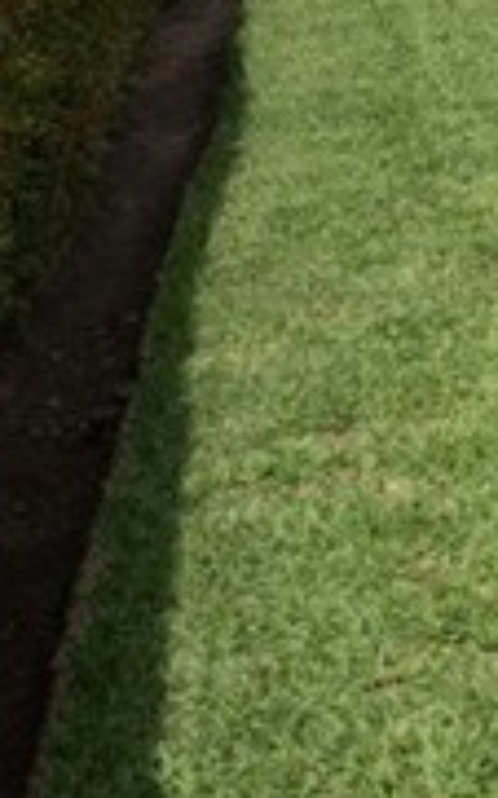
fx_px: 1999
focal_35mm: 92
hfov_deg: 10.0
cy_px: -152
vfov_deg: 21.1
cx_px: 1560
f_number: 11
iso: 200
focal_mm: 16
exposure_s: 1/60
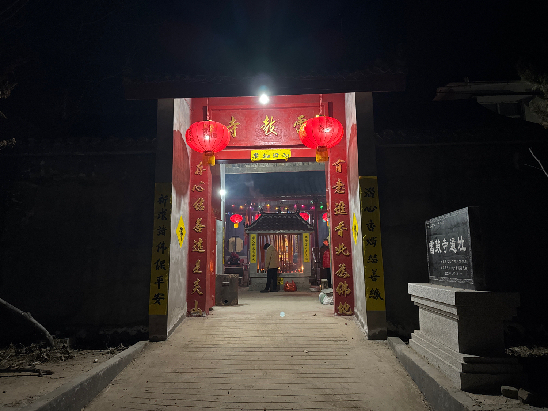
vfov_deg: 56.8
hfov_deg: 71.6
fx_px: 380
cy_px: 206
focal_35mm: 24
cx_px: 274
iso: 800
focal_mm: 6.76
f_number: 1.78
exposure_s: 1/33
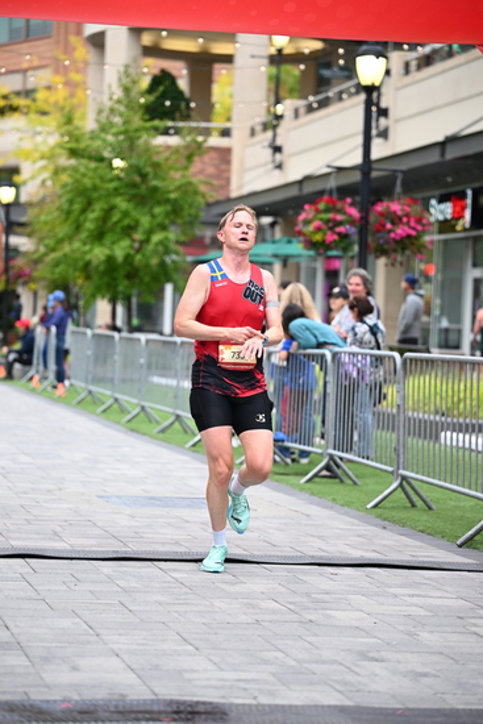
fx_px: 2011
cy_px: 362
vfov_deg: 20.4
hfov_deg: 13.7
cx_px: 242
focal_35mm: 100
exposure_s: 1/1250
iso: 1250
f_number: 2.8
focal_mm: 100
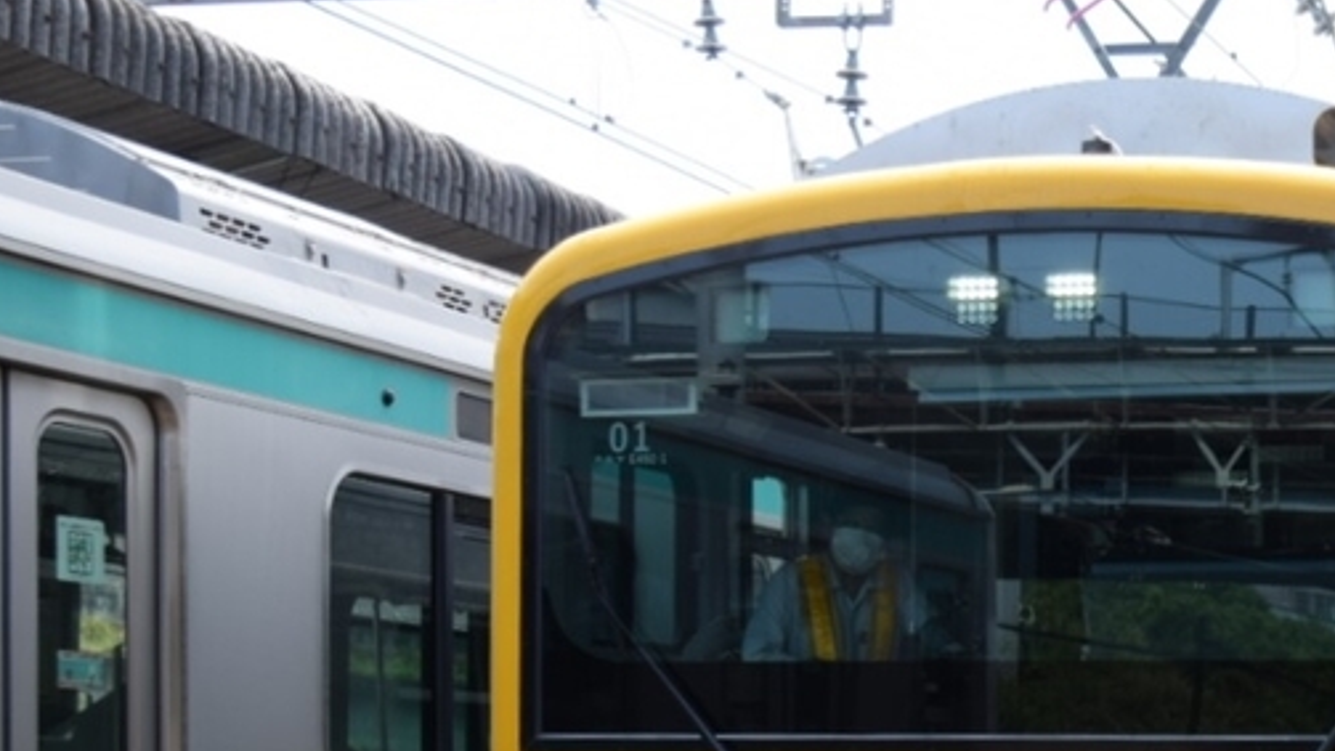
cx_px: 1367
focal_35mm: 90
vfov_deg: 13.1
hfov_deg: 22.6
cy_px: 886
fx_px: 3186
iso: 100
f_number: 5
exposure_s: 1/250
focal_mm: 24
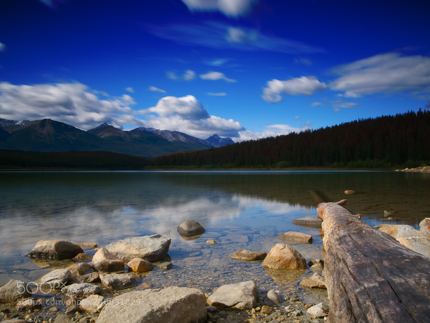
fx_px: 360
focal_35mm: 29
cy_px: 162
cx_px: 215
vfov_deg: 48.3
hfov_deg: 61.6
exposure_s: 15
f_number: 20
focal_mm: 14
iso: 200
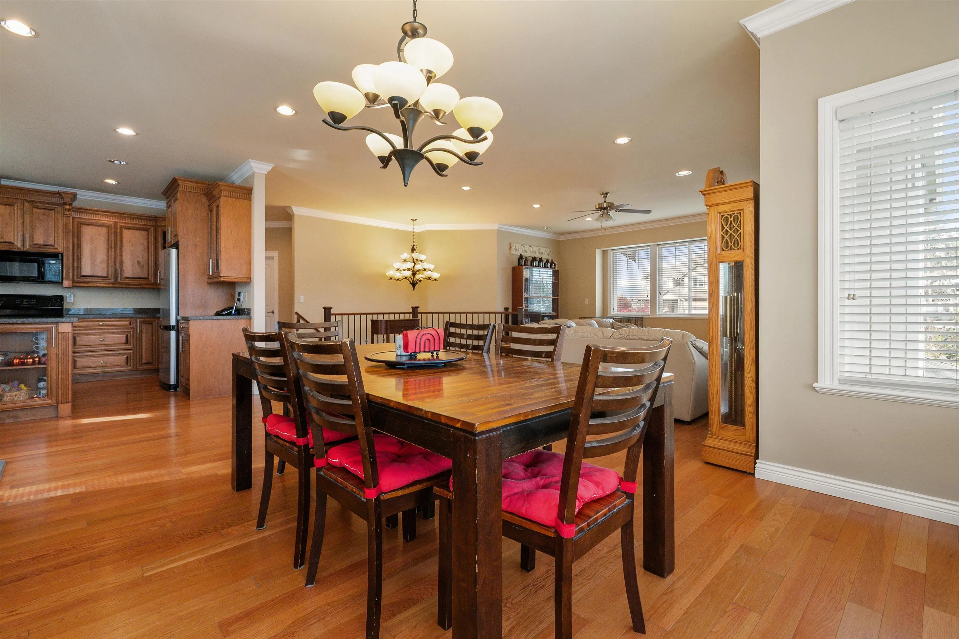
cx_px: 480
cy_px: 320
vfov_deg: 77.3
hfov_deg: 100.4
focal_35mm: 15
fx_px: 400
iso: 320
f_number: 9
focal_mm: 10
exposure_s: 1/50
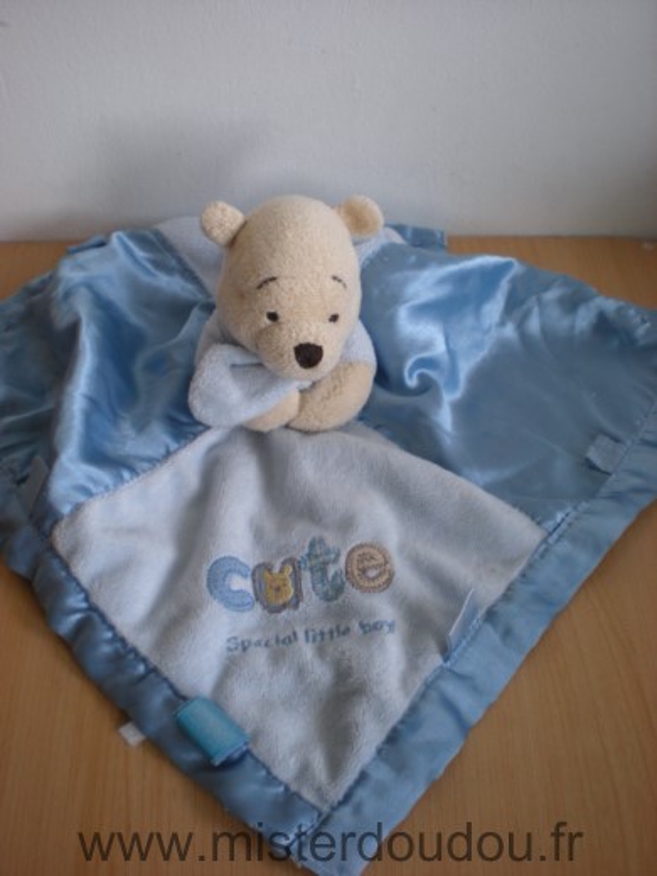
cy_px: 438
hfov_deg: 37.7
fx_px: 962
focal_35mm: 38
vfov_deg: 49.0
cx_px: 328
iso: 125
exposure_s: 1/60.6
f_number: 3.1
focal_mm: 6.3
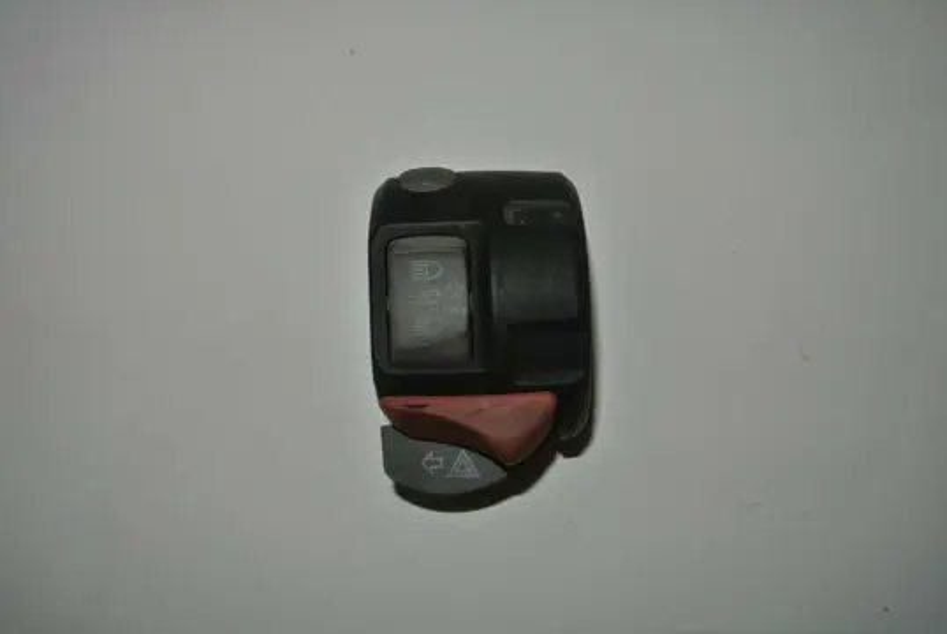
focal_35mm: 32
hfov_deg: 58.7
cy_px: 317
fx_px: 843
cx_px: 474
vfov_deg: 41.2
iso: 200
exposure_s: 1/60
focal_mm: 12.2
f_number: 3.8
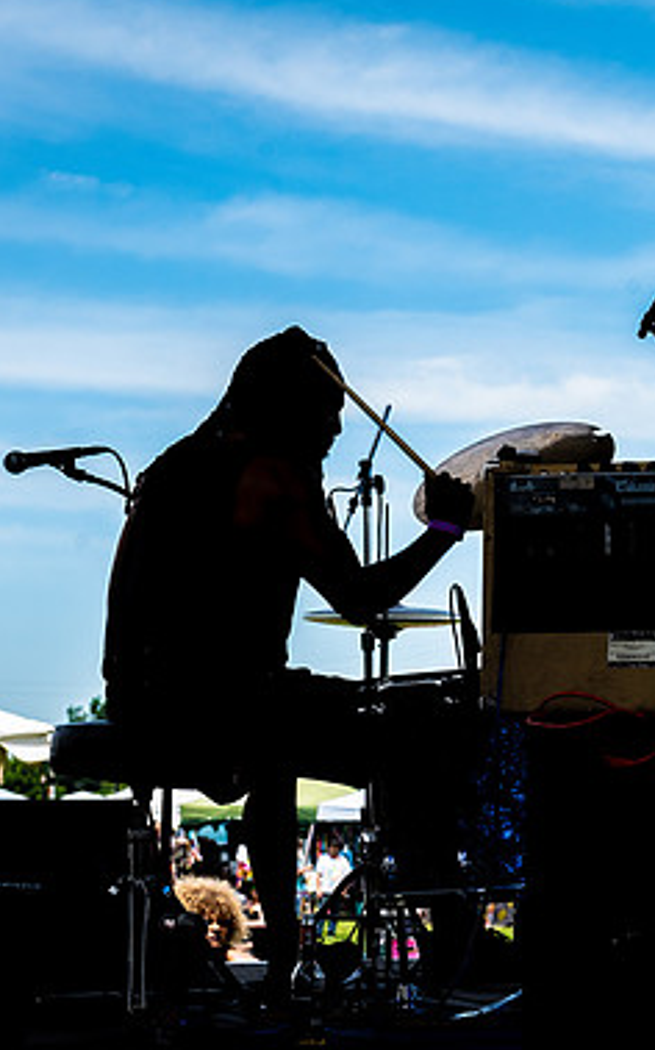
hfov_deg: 10.7
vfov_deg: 17.2
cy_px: 464
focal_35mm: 121
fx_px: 3459
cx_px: 737
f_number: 9
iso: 400
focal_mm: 70
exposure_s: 1/500
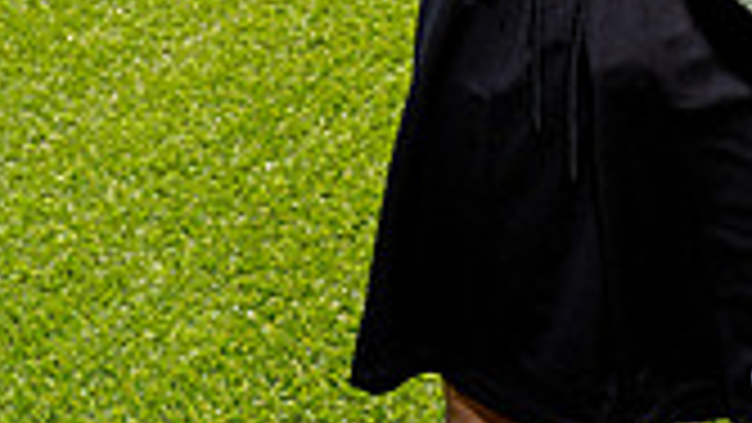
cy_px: -526
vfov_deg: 6.8
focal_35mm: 172
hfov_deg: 12.4
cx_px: 635
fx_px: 3430
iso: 320
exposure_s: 1/250
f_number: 11
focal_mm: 61
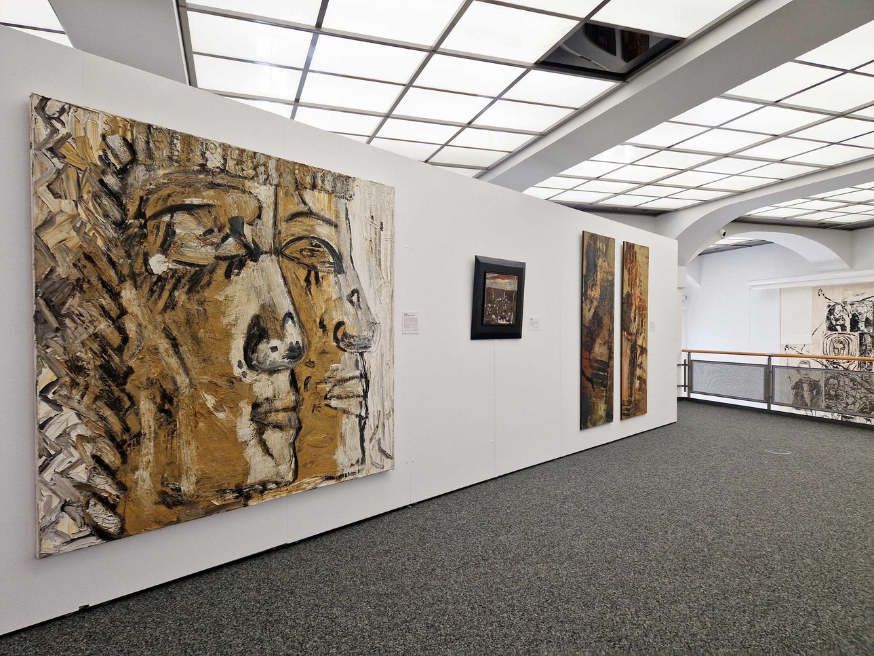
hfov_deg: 73.9
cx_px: 437
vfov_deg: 58.9
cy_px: 328
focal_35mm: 23
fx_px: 581
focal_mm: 5.4
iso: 50
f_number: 1.8
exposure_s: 1/230
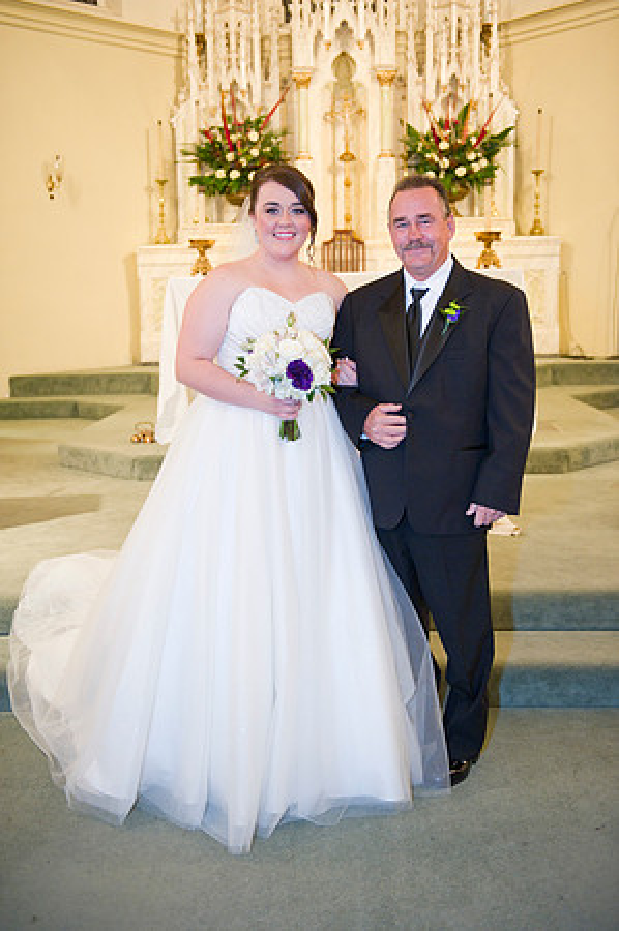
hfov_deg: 33.3
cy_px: 466
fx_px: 1034
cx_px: 310
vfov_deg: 48.5
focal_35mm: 40
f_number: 2.8
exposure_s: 1/60
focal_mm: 40
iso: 1250
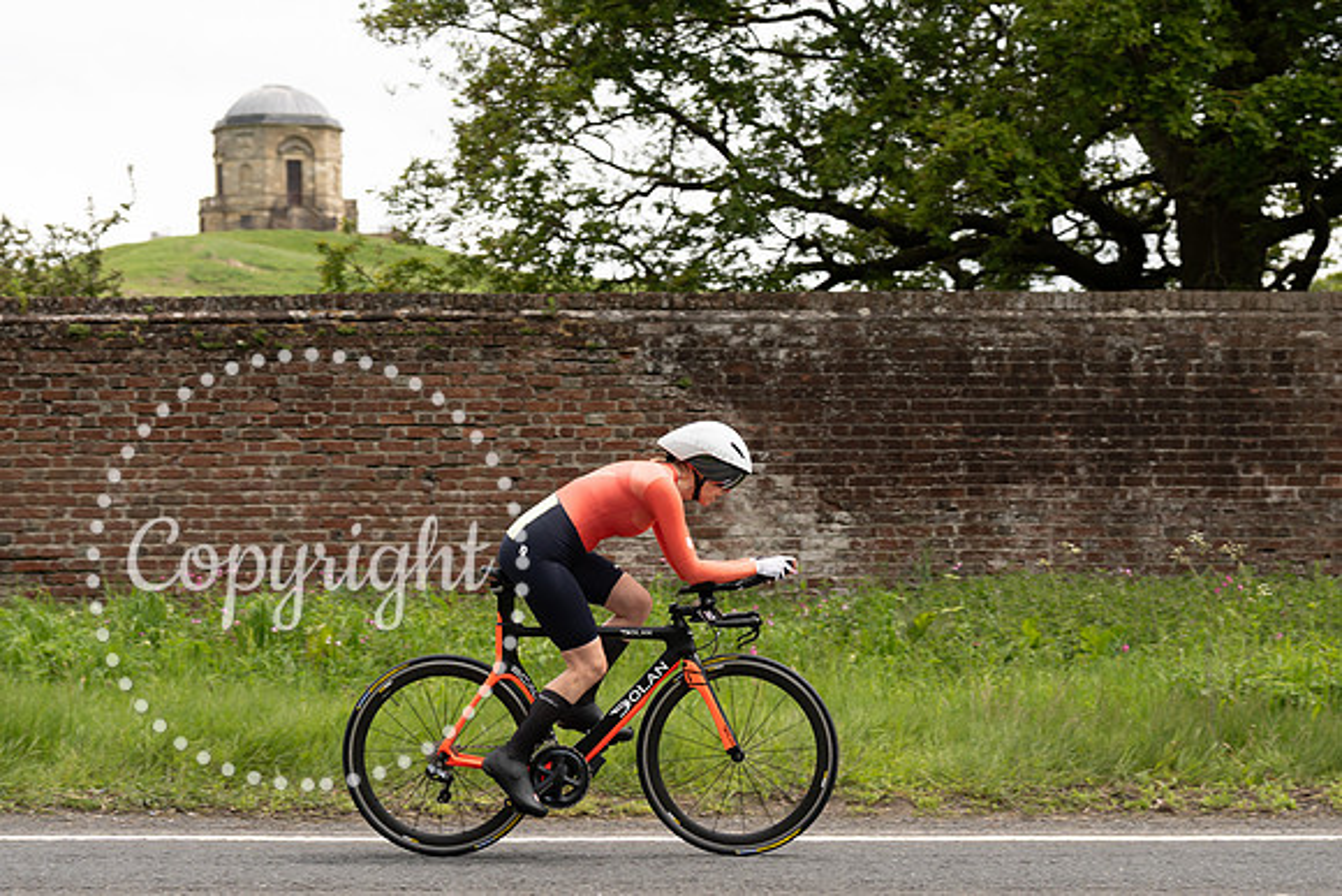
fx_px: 2981
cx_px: 669
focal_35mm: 80
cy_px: 495
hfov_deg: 25.4
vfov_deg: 17.1
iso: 320
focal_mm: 70
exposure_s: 1/1000
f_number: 4.5
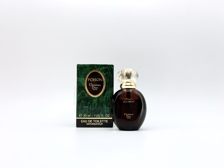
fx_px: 168
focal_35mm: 26
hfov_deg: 67.3
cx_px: 112
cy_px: 84
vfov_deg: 53.1
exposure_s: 1/510
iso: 25
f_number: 1.8
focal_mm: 4.25
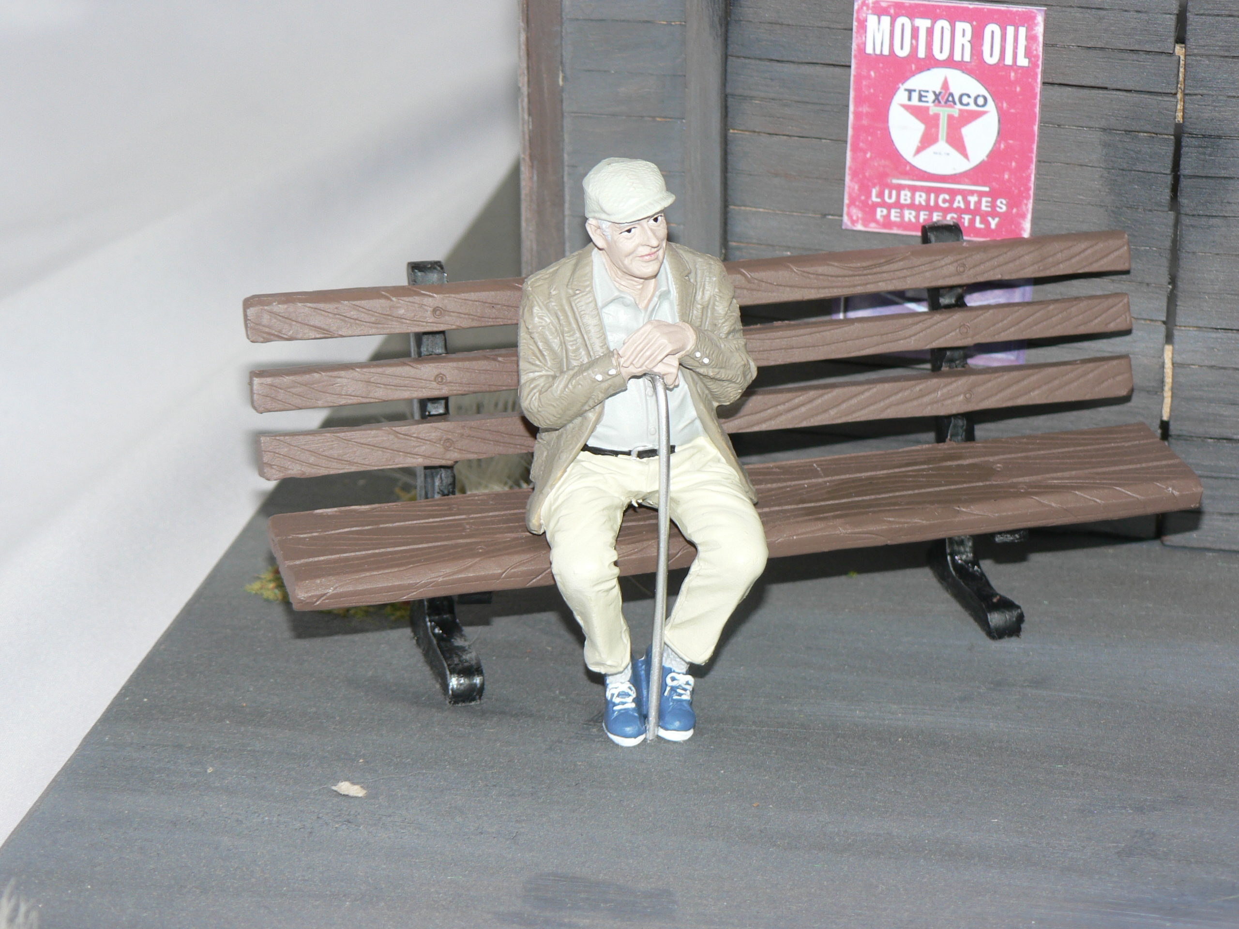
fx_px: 3901
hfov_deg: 18.0
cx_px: 620
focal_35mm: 109
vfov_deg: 13.6
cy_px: 464
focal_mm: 18.2
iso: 80
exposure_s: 1/60
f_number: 3.2
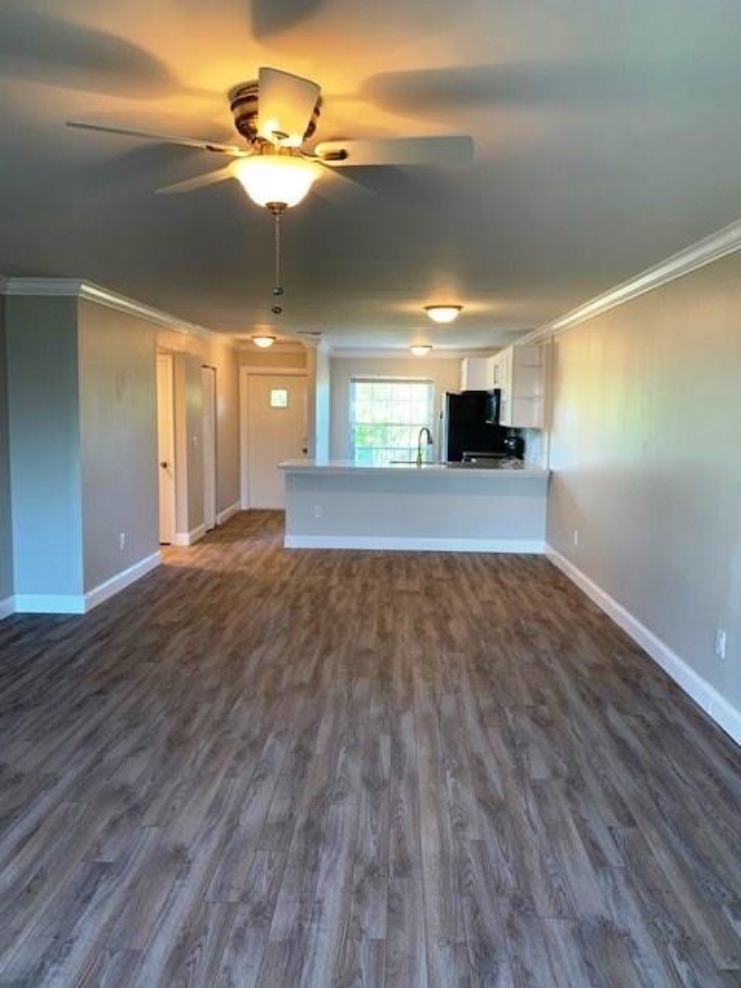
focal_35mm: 26
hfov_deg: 53.1
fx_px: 742
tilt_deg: -5.7
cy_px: 494
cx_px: 370
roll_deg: -1.4
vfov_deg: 67.3
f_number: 1.8
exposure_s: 1/60
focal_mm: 4.25
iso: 80
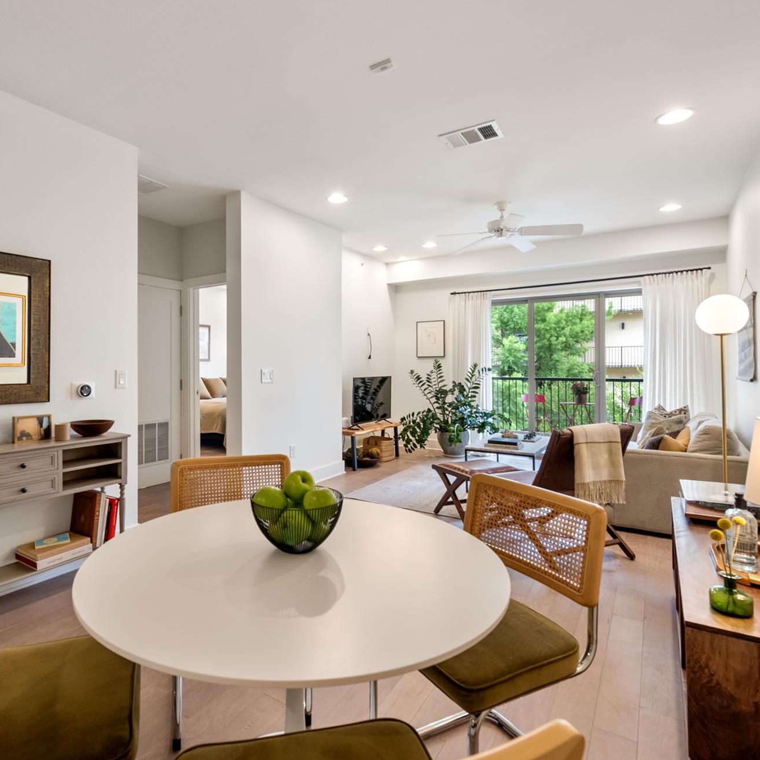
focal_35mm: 20
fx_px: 497
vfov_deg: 74.8
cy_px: 372
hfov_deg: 74.1
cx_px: 310
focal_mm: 15
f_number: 8
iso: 400
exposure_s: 1/6
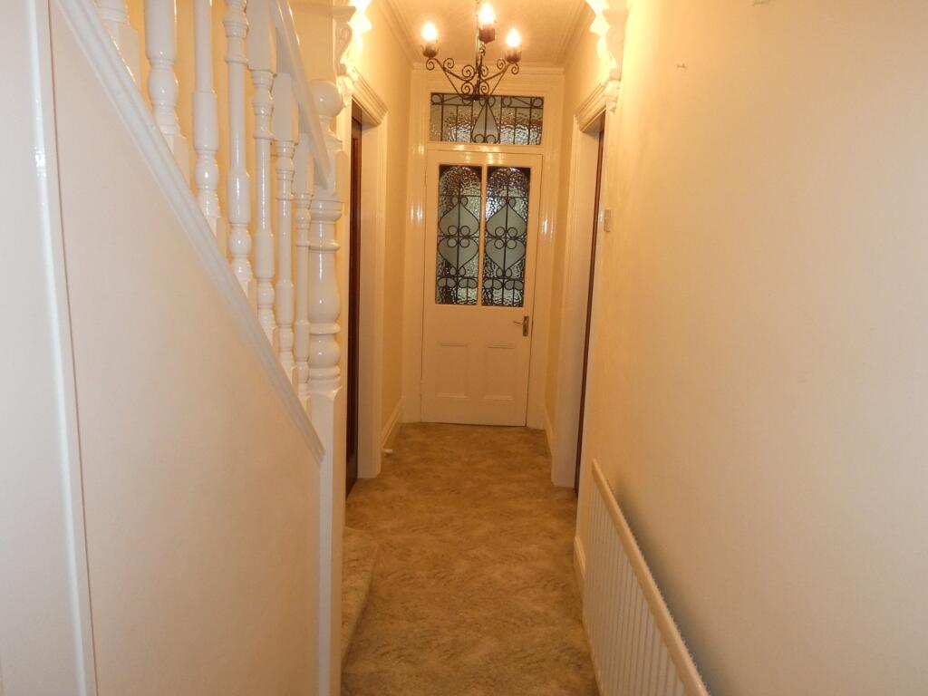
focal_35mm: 22
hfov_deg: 76.4
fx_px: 590
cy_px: 348
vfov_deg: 61.1
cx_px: 464
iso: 500
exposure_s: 1/60
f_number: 2.9
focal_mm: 4
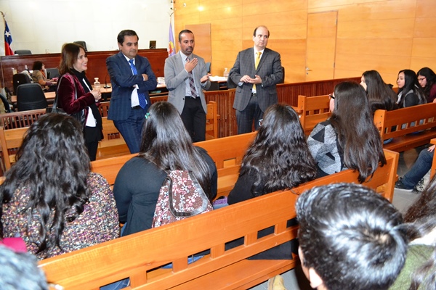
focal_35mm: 27
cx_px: 218
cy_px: 145
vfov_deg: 47.9
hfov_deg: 67.4
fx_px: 327
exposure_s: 1/60
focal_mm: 18
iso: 3200
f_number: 3.5
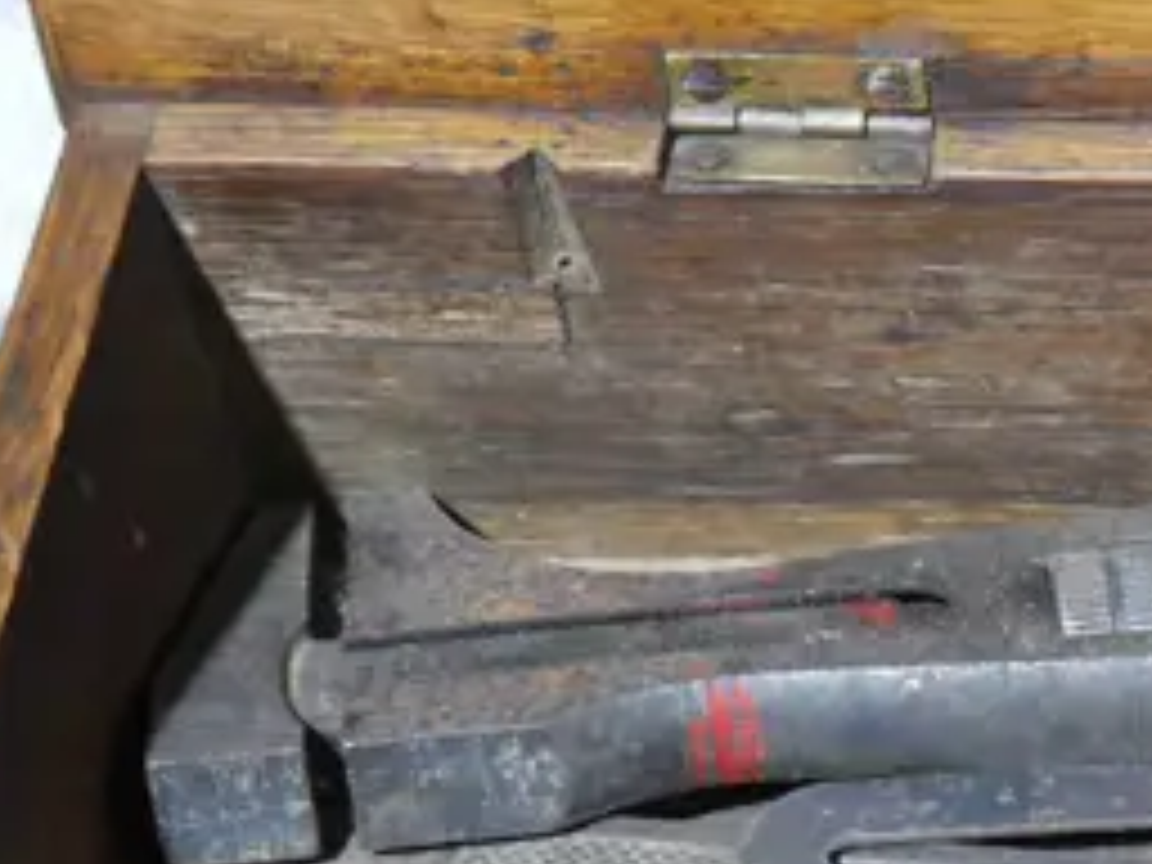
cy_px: 736
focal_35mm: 136
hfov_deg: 13.3
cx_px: 1940
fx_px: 4526
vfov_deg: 10.9
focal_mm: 17
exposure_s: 1/60
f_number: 4
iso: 1000
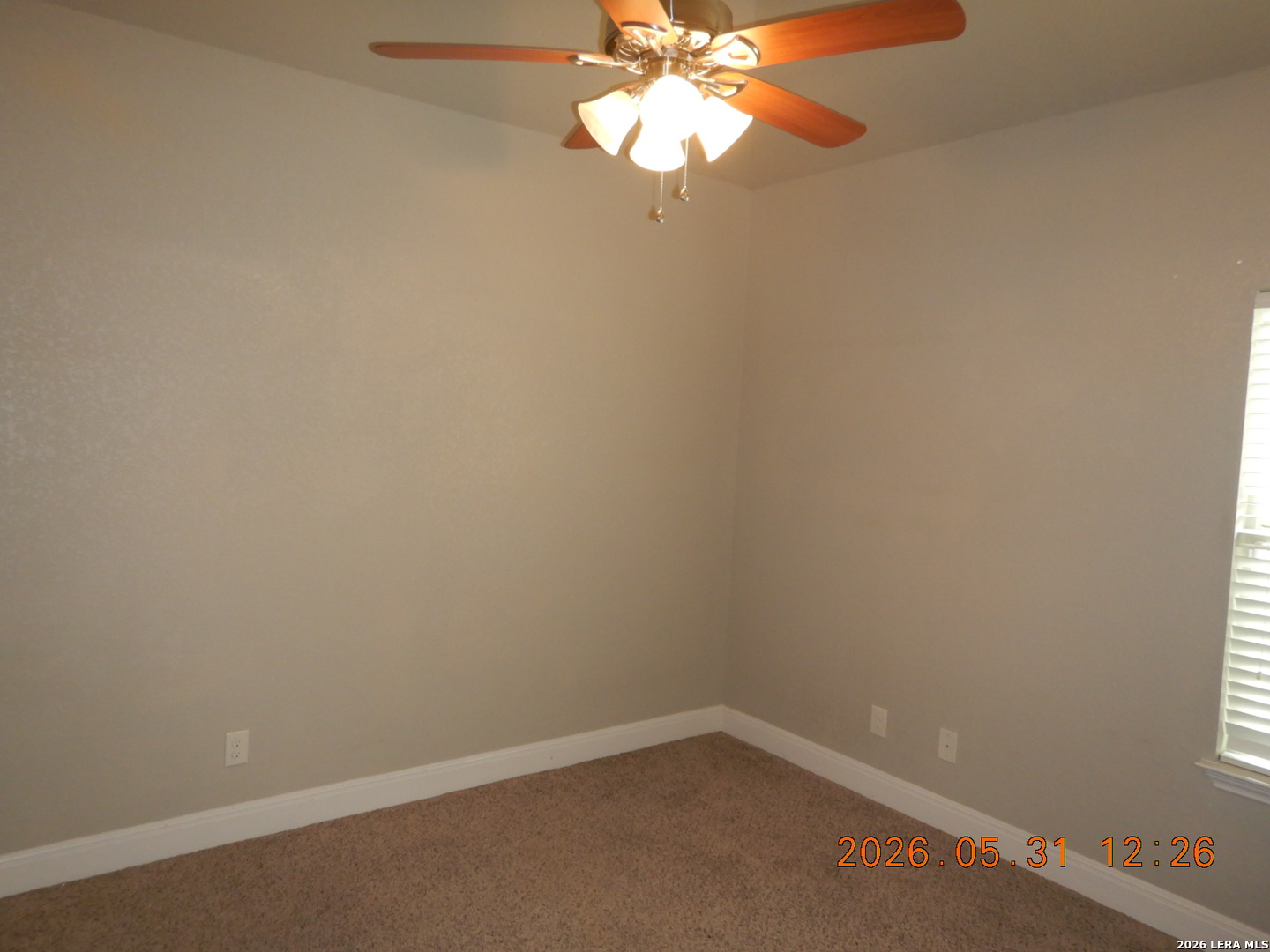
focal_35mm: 24
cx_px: 635
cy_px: 476
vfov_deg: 56.8
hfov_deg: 71.6
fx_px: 881
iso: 200
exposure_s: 1/30
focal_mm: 4.3
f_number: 2.8
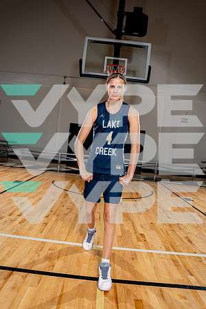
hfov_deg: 46.4
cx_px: 103
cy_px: 154
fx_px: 240
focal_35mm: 28
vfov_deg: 65.5
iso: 100
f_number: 5.6
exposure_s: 1/250
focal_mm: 28
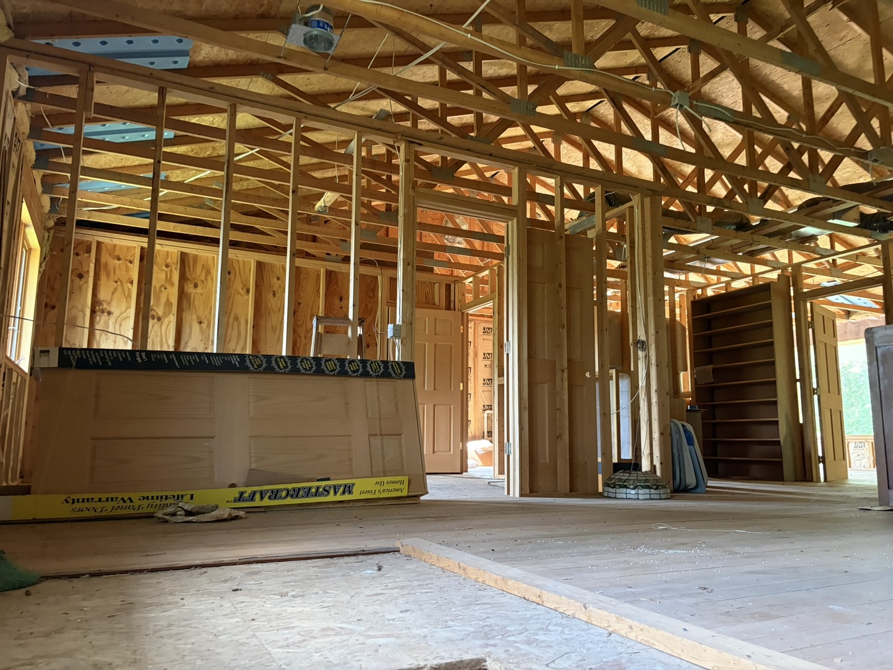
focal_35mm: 26
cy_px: 335
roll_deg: -0.3
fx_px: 671
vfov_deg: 53.1
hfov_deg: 67.3
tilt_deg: +7.3
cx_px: 446
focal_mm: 5.96
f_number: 1.6
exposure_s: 1/40
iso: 400
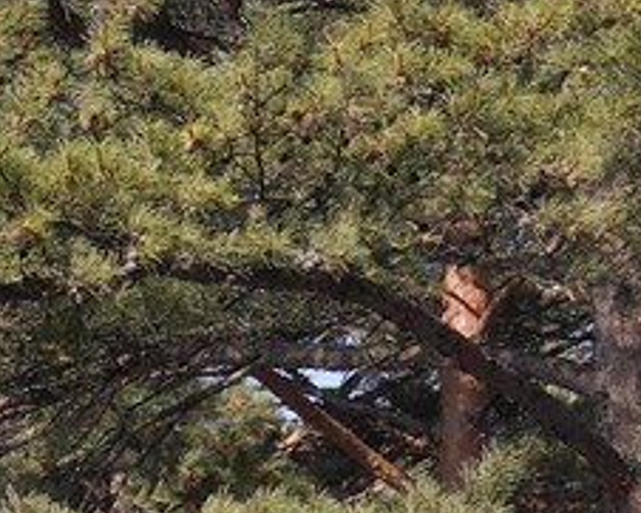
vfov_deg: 4.6
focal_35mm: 316
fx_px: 5997
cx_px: -1707
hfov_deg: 5.5
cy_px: 1811
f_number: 14
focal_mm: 38
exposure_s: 1/100
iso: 200
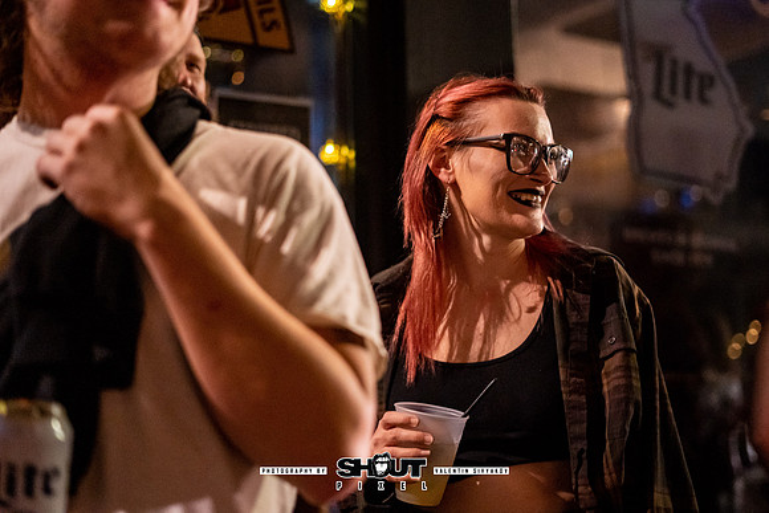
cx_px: 415
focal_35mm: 54
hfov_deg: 36.7
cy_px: 238
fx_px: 1159
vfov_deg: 25.0
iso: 3200
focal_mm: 50
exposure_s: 1/200
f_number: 1.8
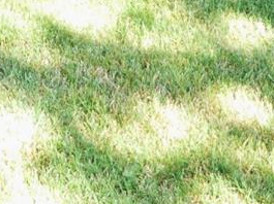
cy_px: -346
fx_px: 1075
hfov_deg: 13.4
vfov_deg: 9.3
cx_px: -178
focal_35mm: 136
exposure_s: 1/50
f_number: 3.3
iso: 100
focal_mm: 4.3
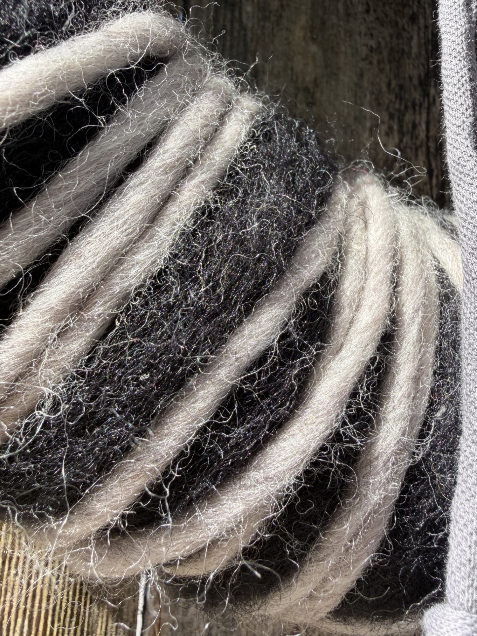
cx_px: 238
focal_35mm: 24
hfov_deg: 56.8
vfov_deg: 71.6
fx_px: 441
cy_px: 318
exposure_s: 1/507
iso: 40
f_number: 2.2
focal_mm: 2.2
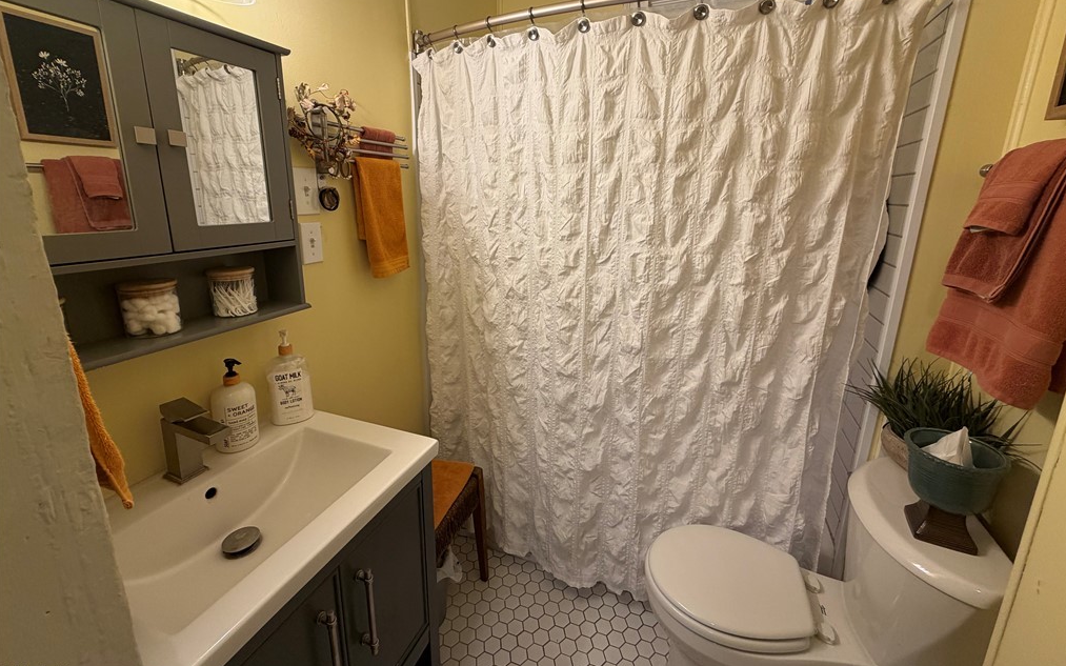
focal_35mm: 15
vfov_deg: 74.4
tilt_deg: -13.0
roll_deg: +0.0
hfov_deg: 101.5
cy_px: 290
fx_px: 436
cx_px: 535
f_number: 2.2
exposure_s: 1/60
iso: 160
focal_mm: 2.22
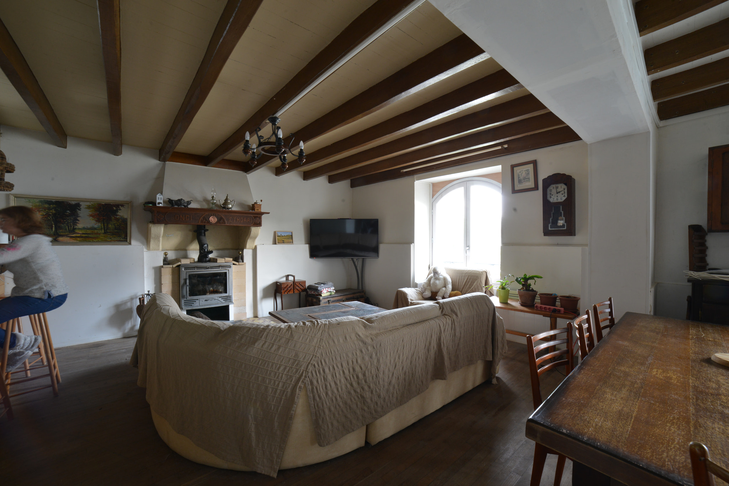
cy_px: 243
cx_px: 364
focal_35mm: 14
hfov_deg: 104.2
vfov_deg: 81.3
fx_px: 284
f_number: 16
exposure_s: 2.5
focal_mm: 14
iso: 400
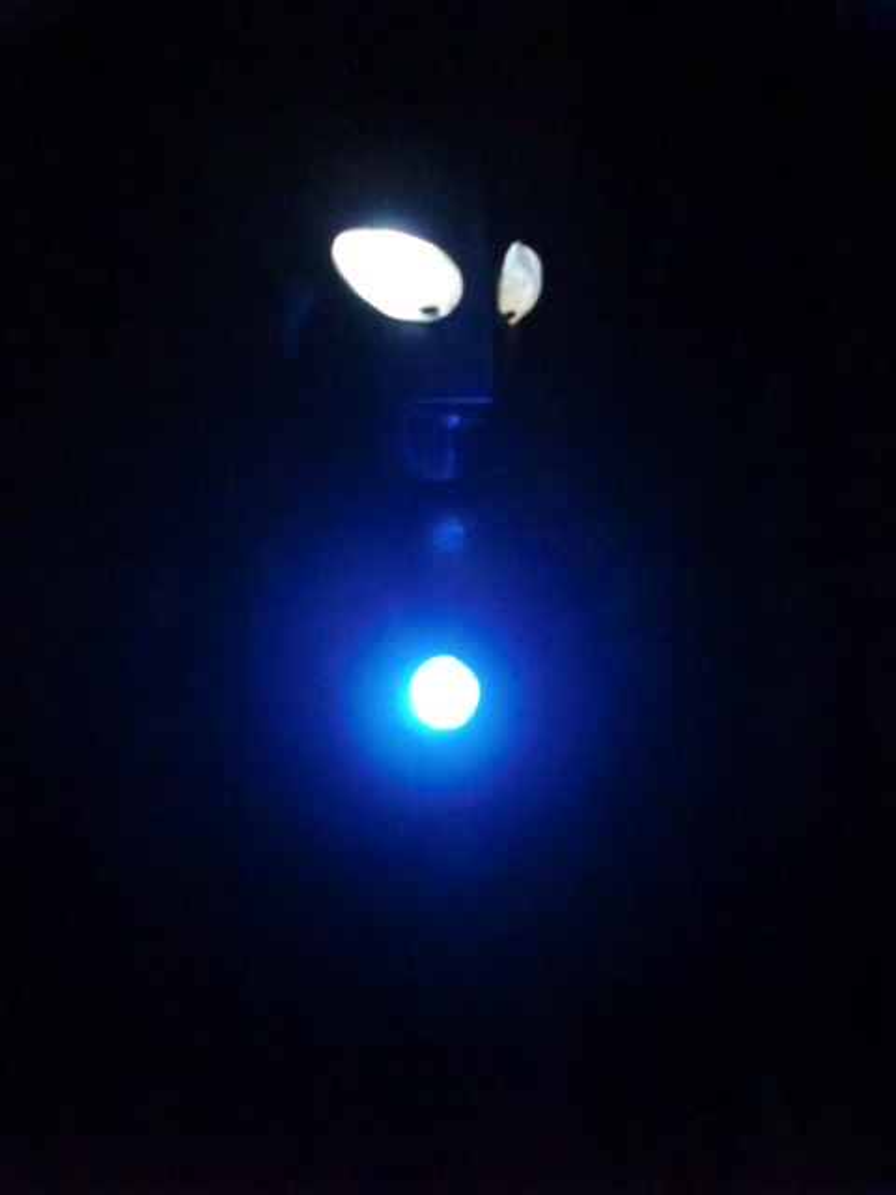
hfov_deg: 39.7
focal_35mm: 36
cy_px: 598
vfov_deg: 51.4
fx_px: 1242
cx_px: 448
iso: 1600
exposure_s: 1/13
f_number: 2.8
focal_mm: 6.3
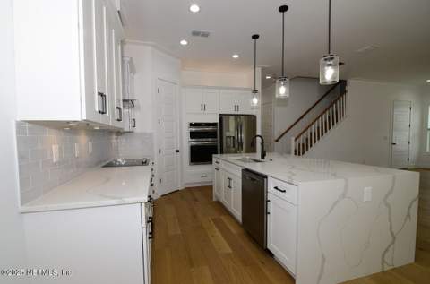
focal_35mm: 16
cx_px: 215
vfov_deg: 71.7
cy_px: 142
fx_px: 197
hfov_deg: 95.1
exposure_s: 1/60
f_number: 9
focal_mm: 11
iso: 320
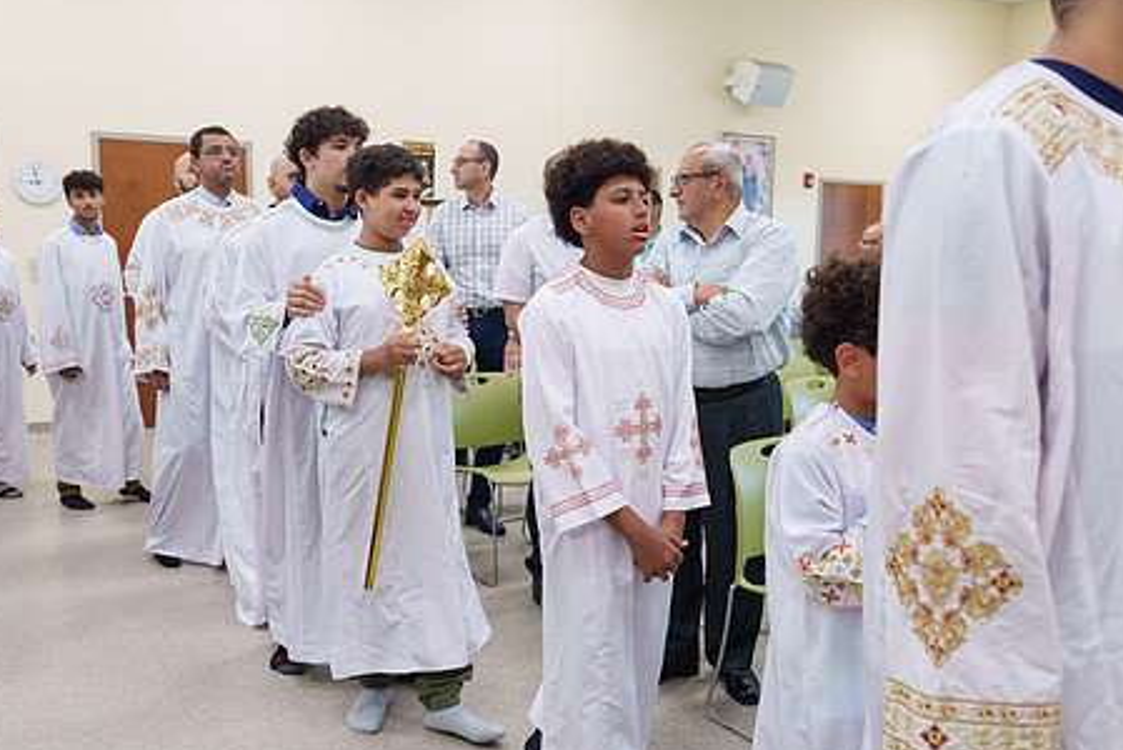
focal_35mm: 31
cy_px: 389
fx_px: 968
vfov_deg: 42.4
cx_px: 508
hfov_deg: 60.1
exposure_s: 1/160
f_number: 3.5
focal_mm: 24
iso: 1600
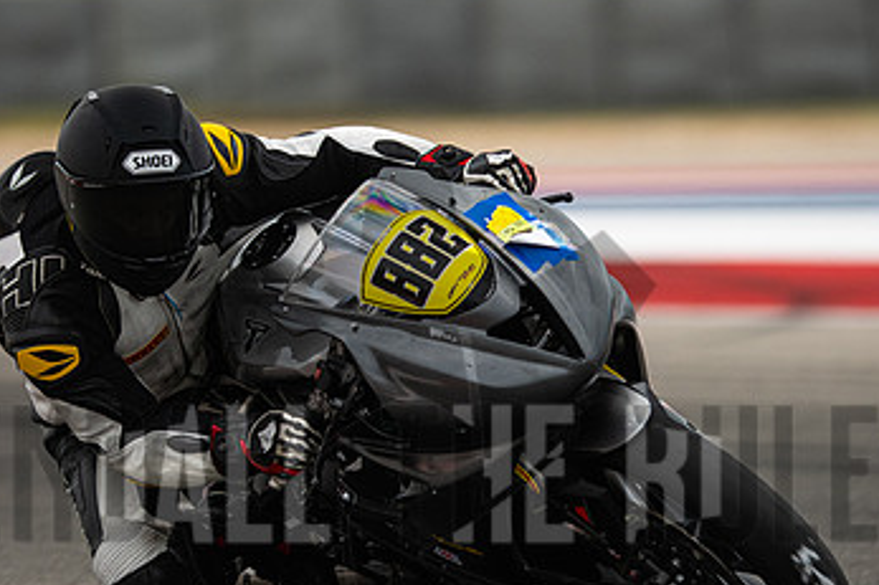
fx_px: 12251
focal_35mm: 502
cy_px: 477
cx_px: 410
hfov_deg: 4.1
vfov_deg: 2.7
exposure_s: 1/5000
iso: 400
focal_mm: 200
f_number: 2
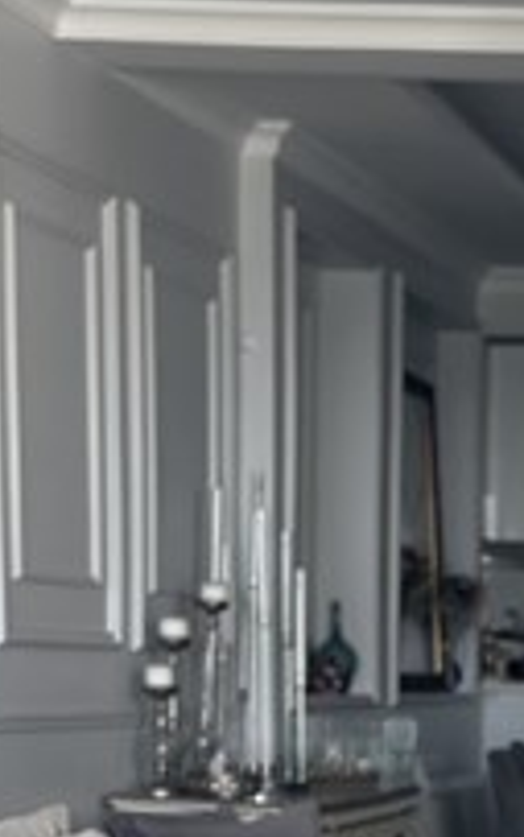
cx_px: 755
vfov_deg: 16.0
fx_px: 2900
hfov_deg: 10.0
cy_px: 907
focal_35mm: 127
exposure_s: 1/161
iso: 125
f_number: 1.78
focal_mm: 6.86
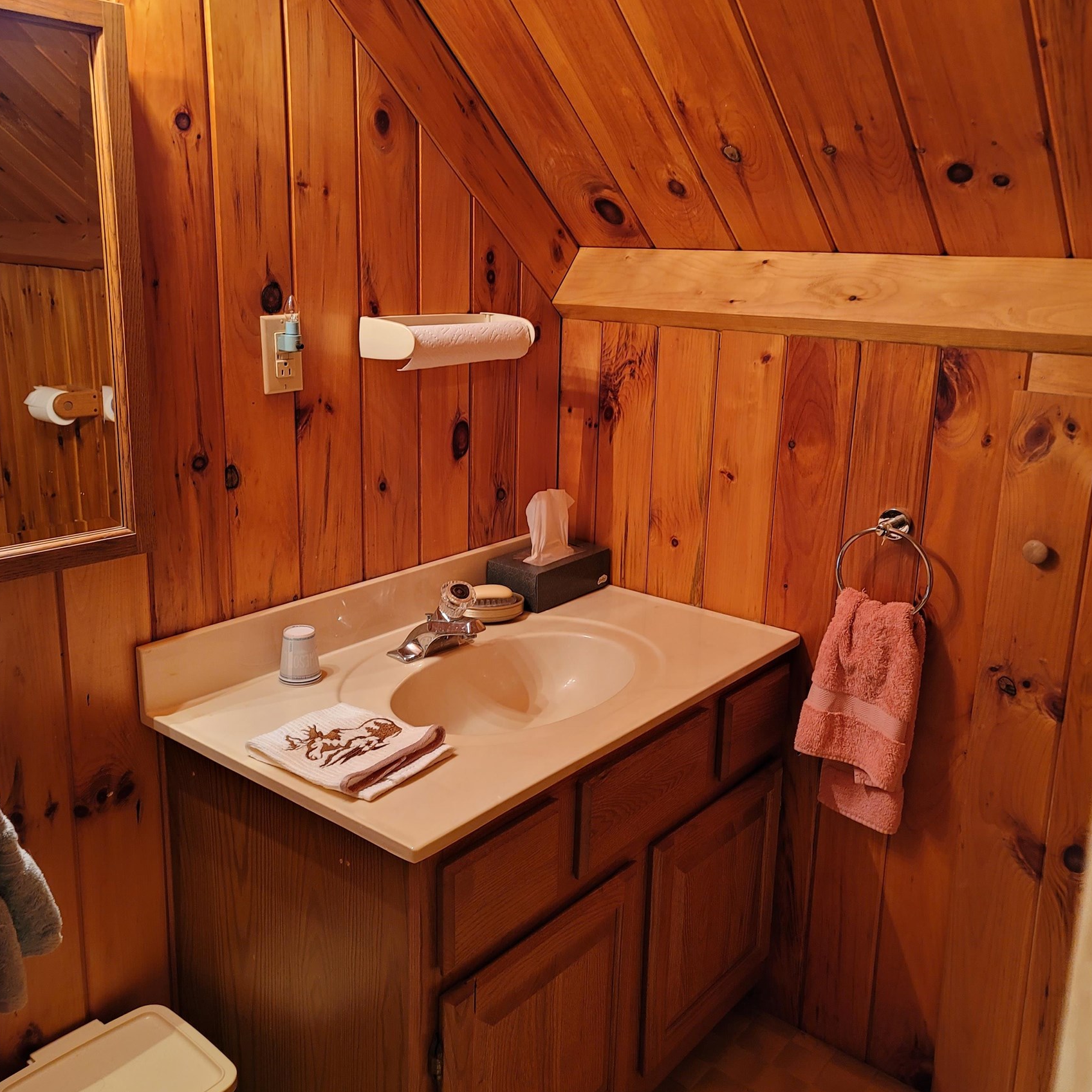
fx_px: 1071
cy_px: 504
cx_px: 548
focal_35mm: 30
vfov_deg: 54.0
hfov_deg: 54.0
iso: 250
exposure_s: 1/40
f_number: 1.8
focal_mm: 7
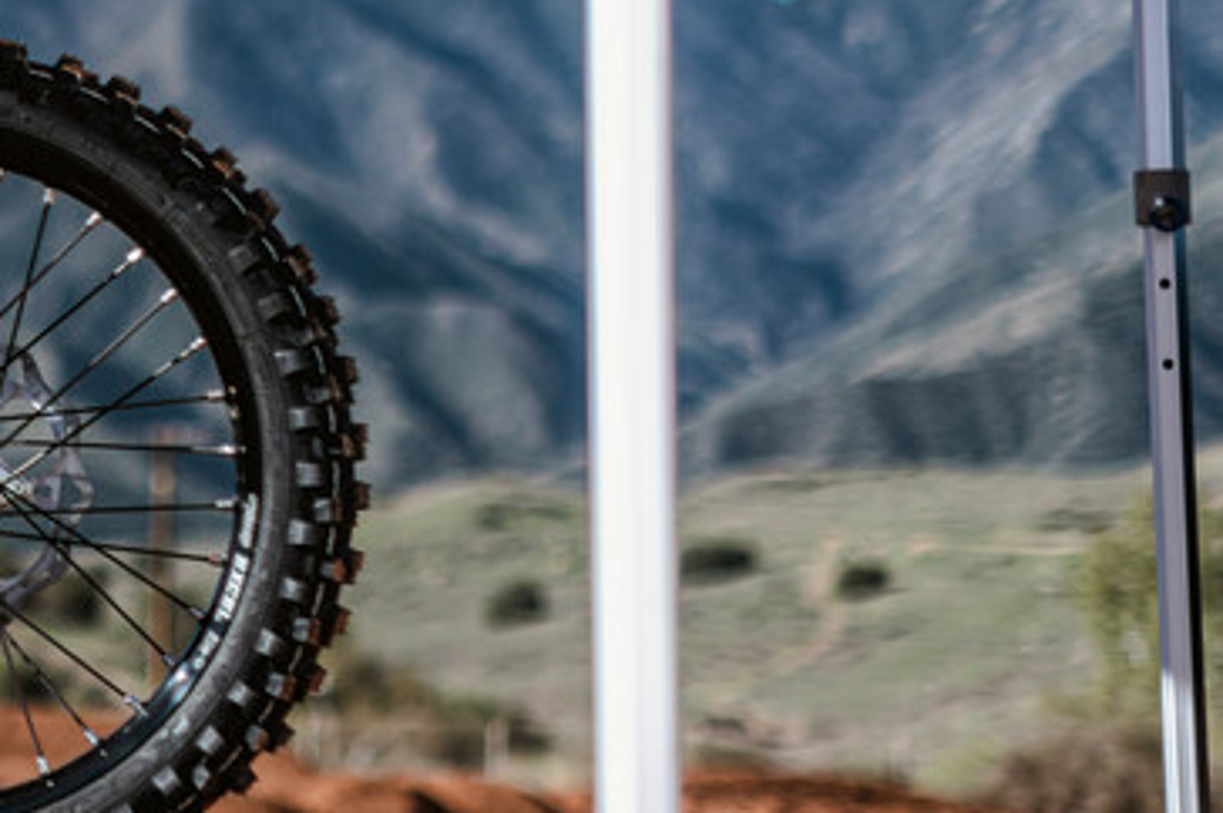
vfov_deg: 8.3
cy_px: 158
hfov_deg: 11.8
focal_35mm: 165
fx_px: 5600
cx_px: -699
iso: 100
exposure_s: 1/8000
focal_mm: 50
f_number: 1.8
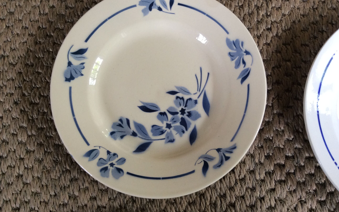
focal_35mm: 34
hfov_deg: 56.7
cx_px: 170
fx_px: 314
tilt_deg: -79.8
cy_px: 96
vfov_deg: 37.2
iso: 64
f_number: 2.4
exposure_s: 1/25
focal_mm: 3.3
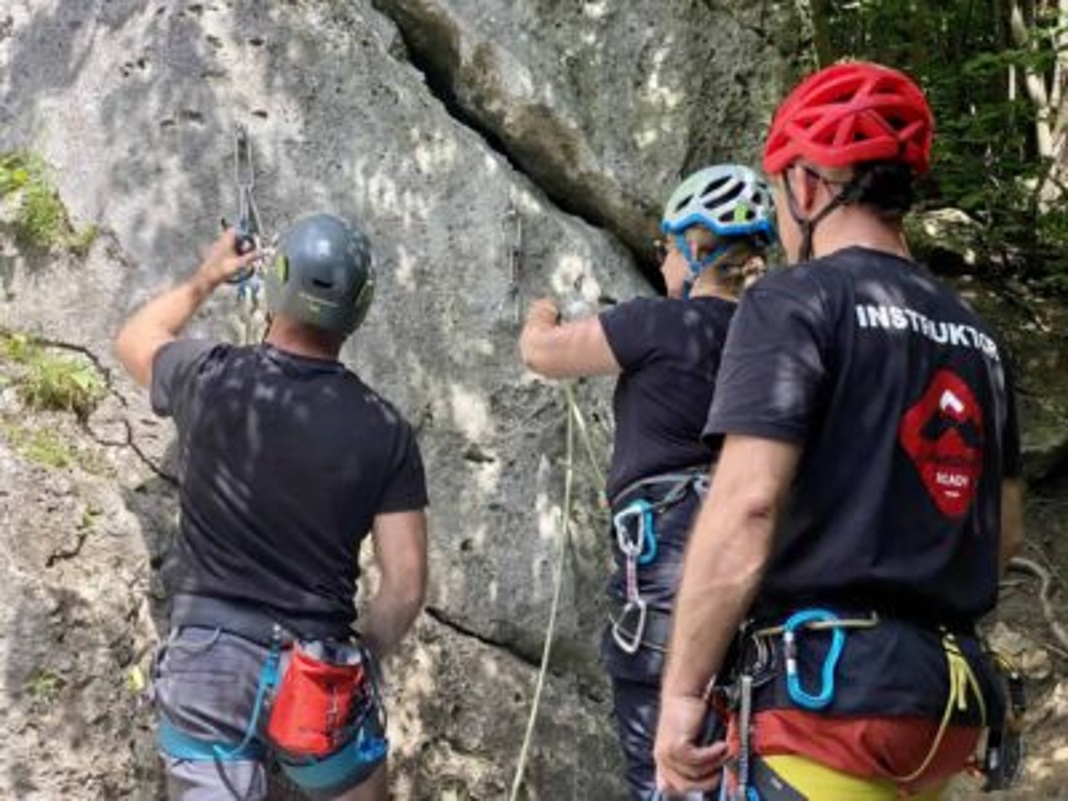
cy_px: 400
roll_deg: -2.2
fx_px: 1604
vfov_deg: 28.0
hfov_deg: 36.8
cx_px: 534
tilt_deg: +8.5
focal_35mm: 52
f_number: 2
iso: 20
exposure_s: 1/166
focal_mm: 6
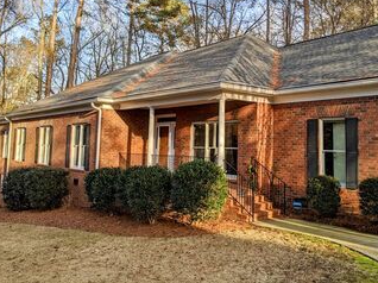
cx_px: 226
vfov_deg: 41.5
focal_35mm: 34
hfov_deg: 53.6
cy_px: 108
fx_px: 371
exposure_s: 1/757
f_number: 1.8
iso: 50
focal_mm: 4.44
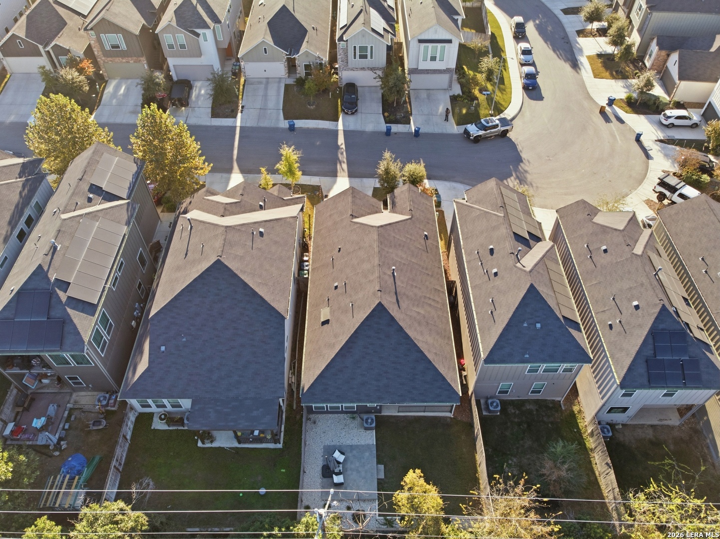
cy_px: 270
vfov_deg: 56.8
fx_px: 499
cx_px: 360
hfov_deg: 71.6
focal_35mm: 24
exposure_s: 1/320
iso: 100
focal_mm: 4.5
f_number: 2.8
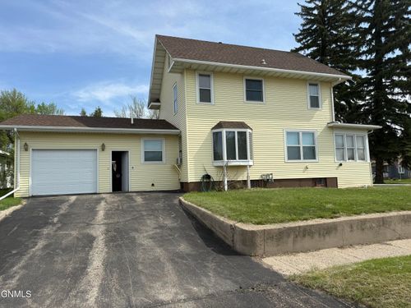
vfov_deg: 56.8
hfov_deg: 71.6
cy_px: 154
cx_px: 206
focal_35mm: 24
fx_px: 285
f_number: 1.78
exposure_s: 1/4405
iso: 80
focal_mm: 6.76
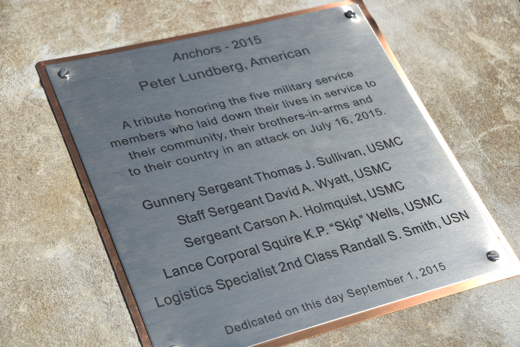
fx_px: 1156
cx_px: 260
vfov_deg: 17.1
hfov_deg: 25.4
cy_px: 174
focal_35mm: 80
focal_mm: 80
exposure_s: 1/400
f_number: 7.1
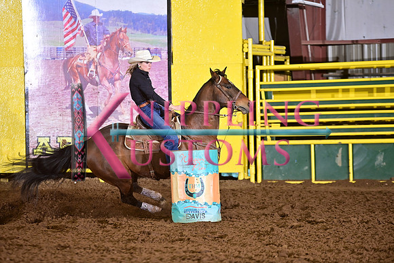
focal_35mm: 200
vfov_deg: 6.9
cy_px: 132
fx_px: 2189
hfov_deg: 10.3
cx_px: 197
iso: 1250
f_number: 3.2
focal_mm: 200
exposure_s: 1/200
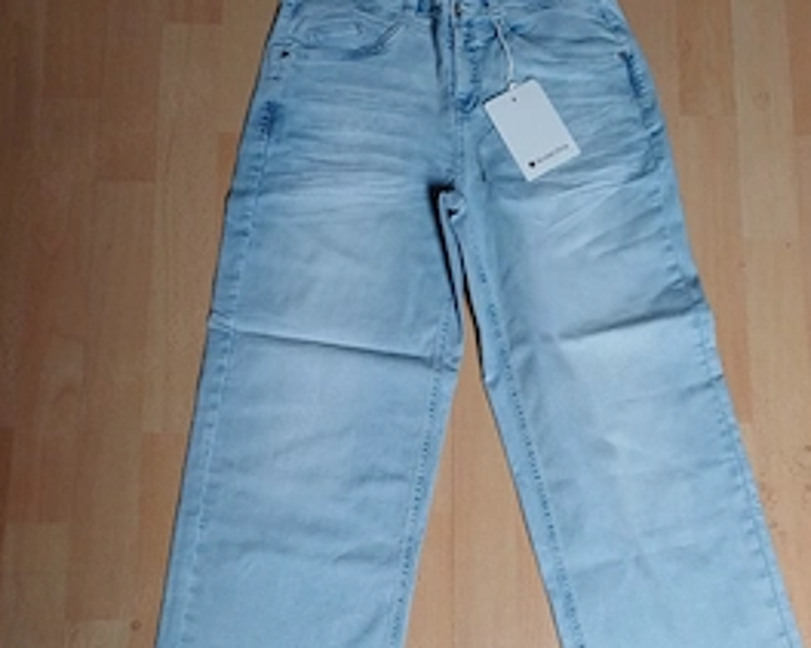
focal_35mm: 37
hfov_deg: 49.1
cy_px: 405
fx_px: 888
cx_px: 427
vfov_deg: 39.8
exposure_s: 1/50
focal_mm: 4.65
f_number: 1.8
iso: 100
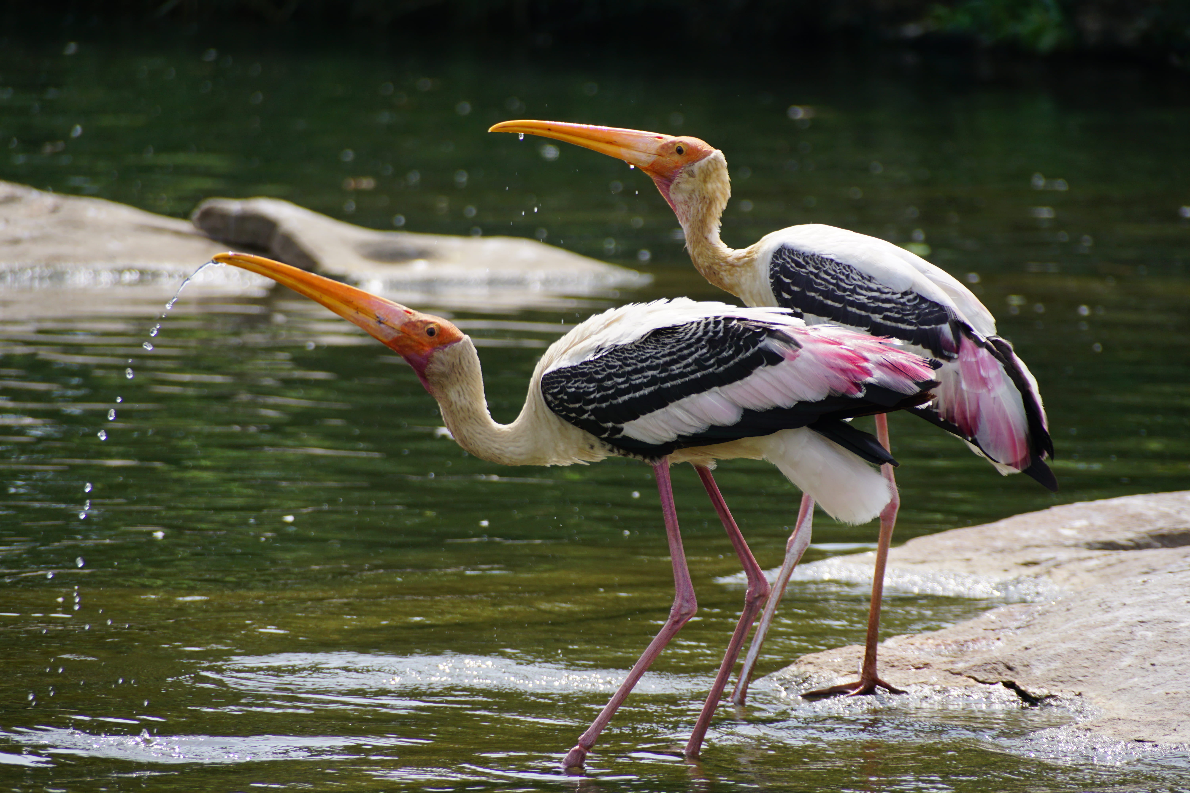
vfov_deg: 3.7
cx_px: 595
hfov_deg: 5.5
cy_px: 396
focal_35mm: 375
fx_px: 12395
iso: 160
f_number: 6.3
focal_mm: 250
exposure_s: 1/400
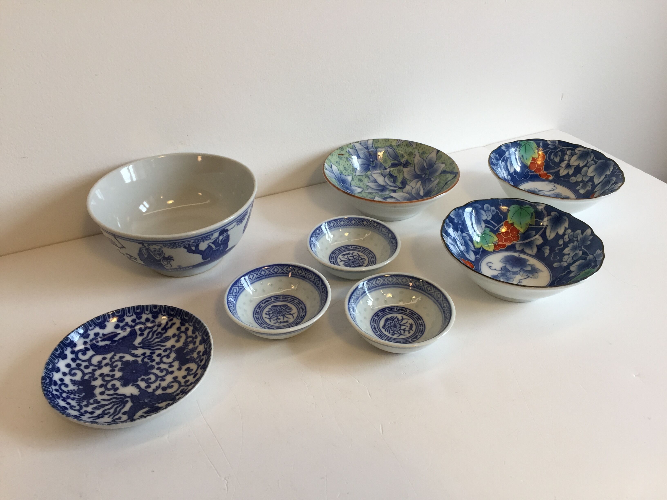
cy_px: 250
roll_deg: +0.2
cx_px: 334
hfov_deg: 61.7
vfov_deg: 48.2
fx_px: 559
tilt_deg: -35.3
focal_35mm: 29
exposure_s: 1/50
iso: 40
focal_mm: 4.15
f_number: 2.2
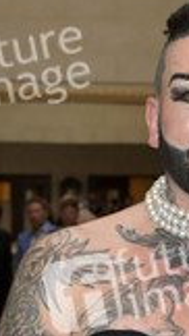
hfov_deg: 9.0
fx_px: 1195
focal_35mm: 134
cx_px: 210
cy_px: 388
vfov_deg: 15.5
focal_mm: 52
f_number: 5.6
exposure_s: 1/50
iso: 2000
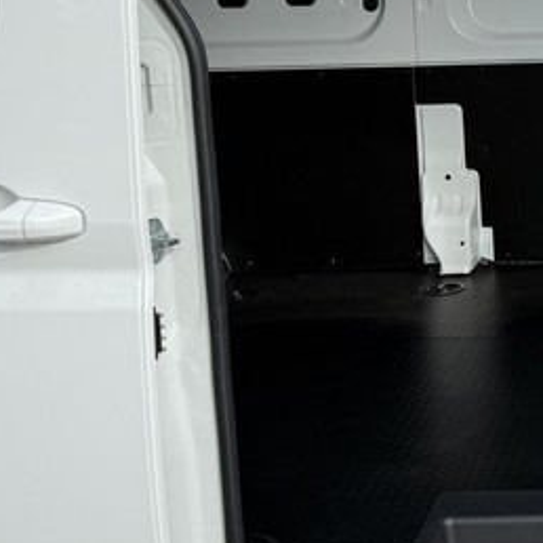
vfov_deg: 22.9
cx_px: 684
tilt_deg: -7.4
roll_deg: +2.5
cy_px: 71
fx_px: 1313
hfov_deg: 21.4
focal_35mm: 74
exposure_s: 1/3953
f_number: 1.78
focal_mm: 6.76
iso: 80
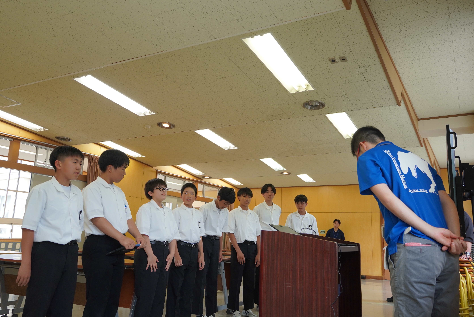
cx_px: 237
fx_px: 415
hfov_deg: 59.5
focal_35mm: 32
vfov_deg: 41.8
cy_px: 158
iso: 400
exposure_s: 1/160
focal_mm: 21
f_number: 4
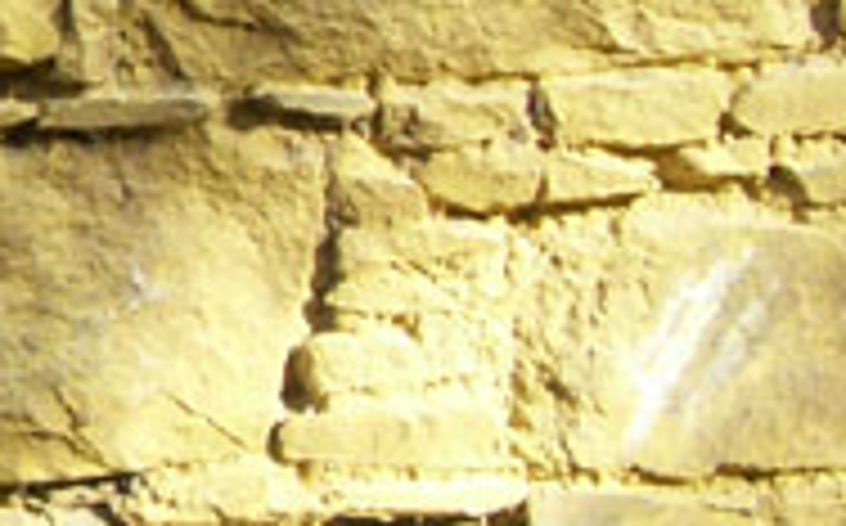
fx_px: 3846
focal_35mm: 167
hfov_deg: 11.4
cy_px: 13
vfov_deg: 7.8
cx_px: -832
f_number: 3.5
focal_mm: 9.55
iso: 100
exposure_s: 1/60
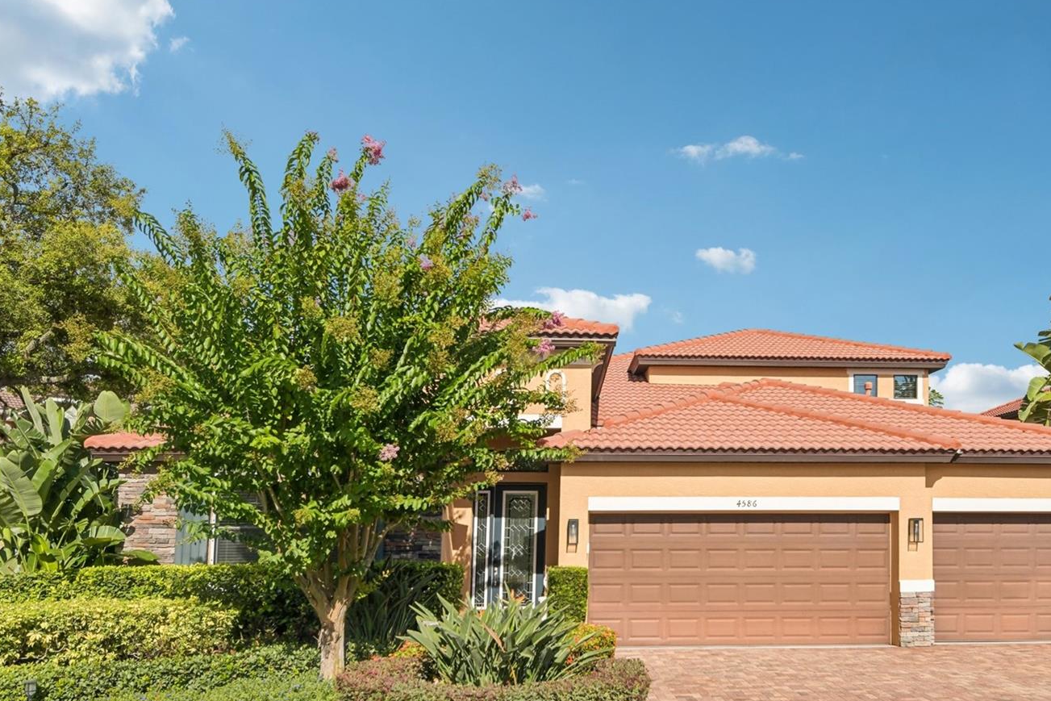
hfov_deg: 67.0
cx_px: 601
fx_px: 788
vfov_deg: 47.7
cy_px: 420
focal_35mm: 27
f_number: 8
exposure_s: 1/1600
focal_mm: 22
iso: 400
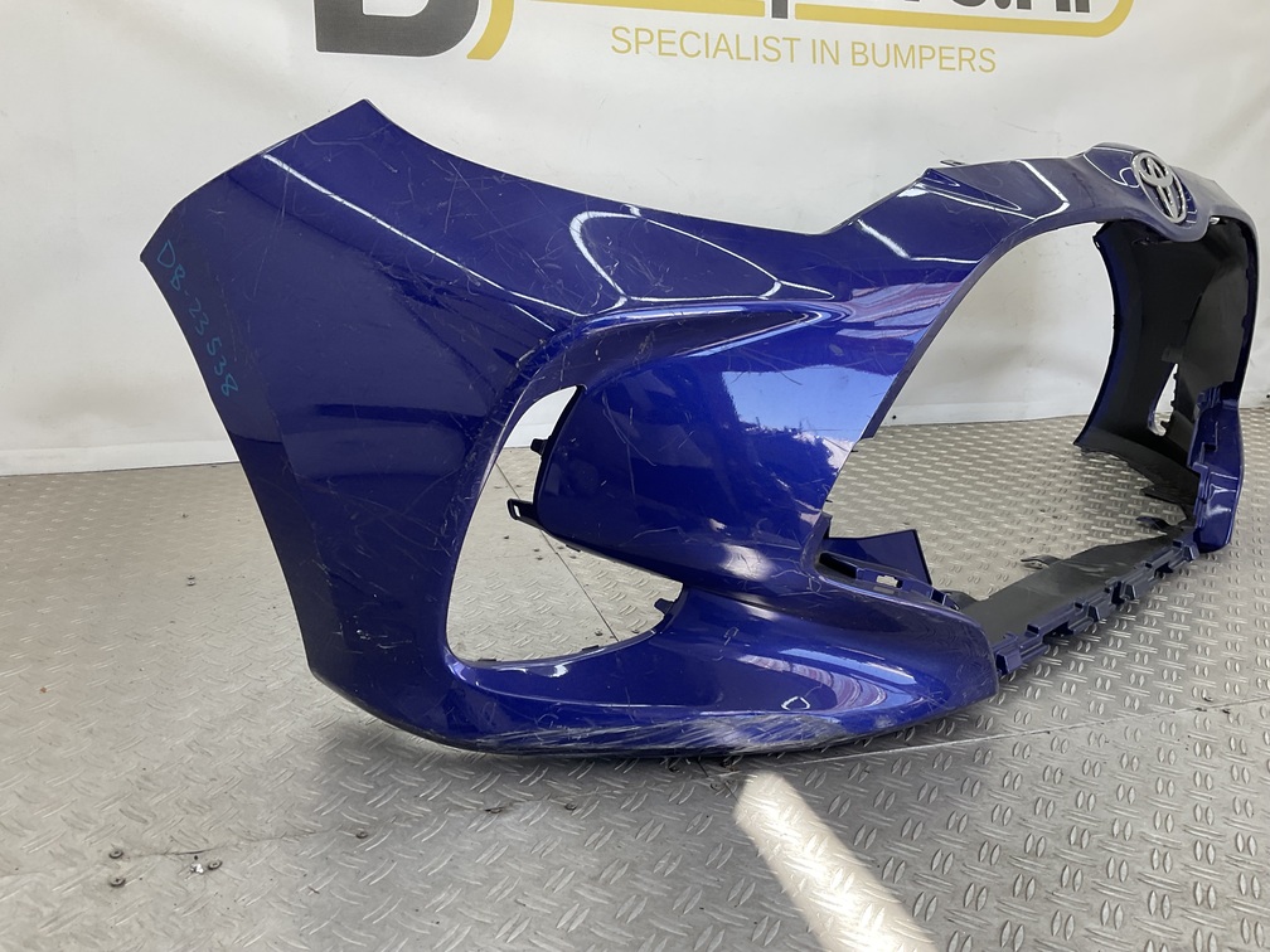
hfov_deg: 61.7
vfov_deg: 48.2
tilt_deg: -15.1
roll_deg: -5.3
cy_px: 476
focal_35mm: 29
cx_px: 635
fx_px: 1064
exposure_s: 1/102
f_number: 1.8
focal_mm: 3
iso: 16
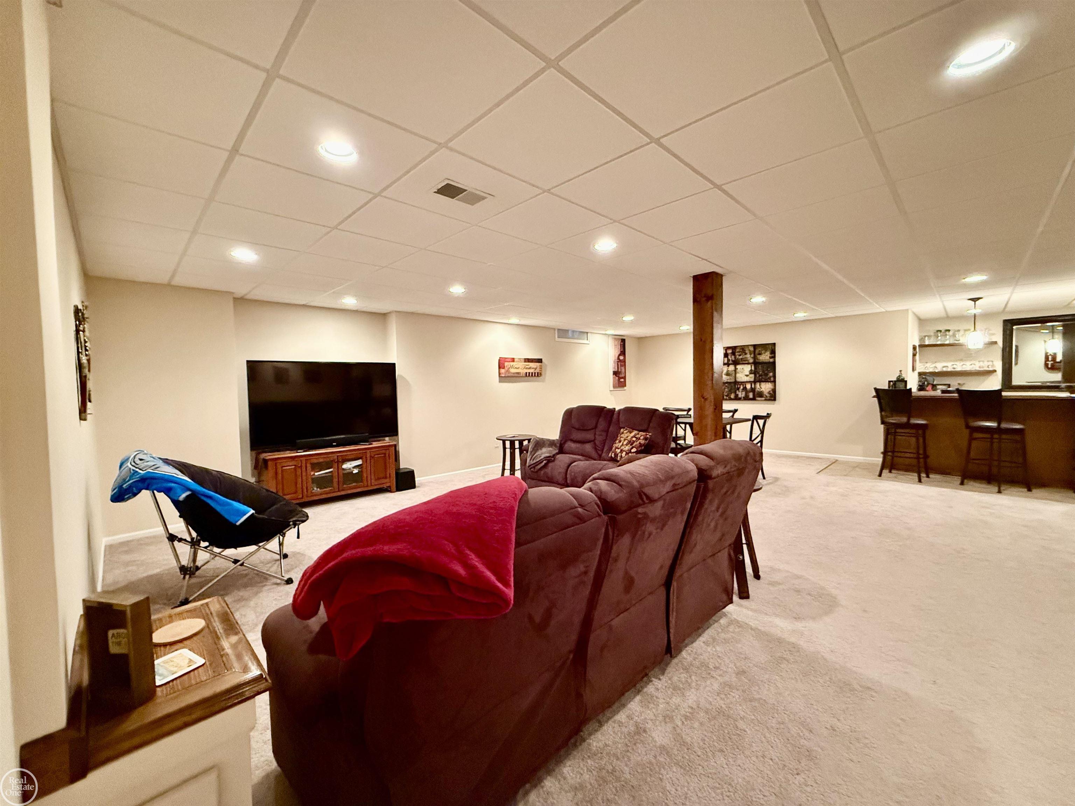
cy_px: 403
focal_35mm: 14
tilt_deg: -1.4
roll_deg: +1.8
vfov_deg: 85.7
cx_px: 538
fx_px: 435
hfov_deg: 102.1
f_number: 2.2
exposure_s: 1/60
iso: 1000
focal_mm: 2.22
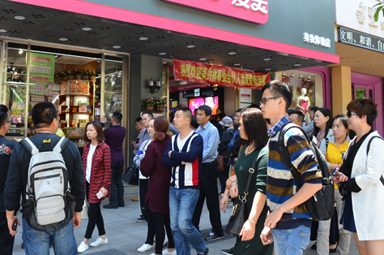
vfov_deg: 33.1
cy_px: 98
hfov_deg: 48.2
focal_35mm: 40
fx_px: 426
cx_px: 151
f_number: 8
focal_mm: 20
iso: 800
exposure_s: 1/200
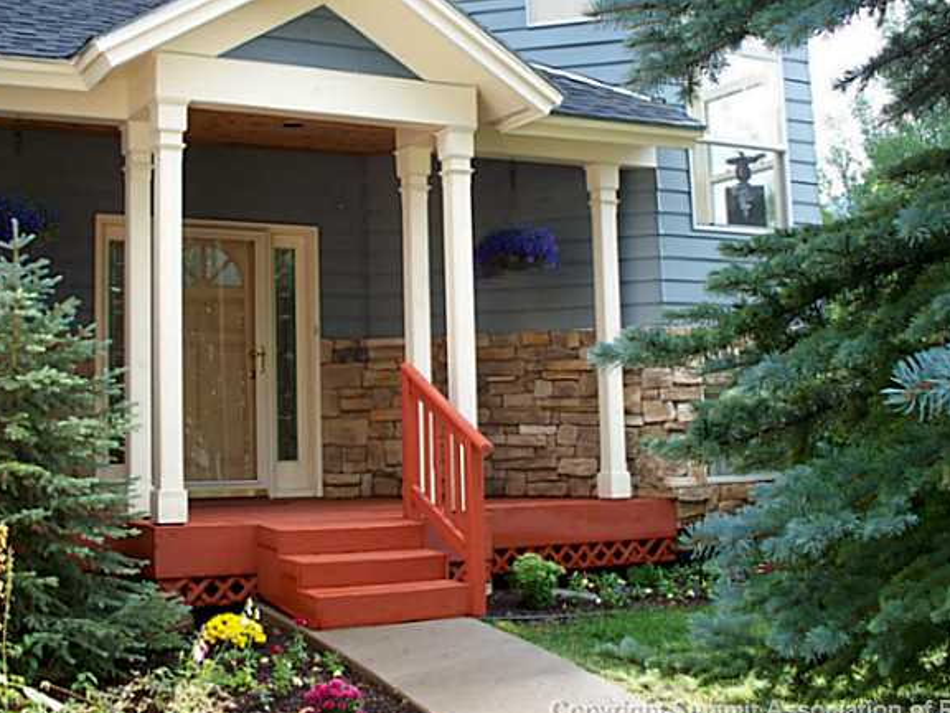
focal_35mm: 50
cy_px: 229
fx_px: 1372
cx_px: 402
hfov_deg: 38.1
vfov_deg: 28.9
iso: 80
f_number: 2.8
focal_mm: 7.54
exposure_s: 1/125
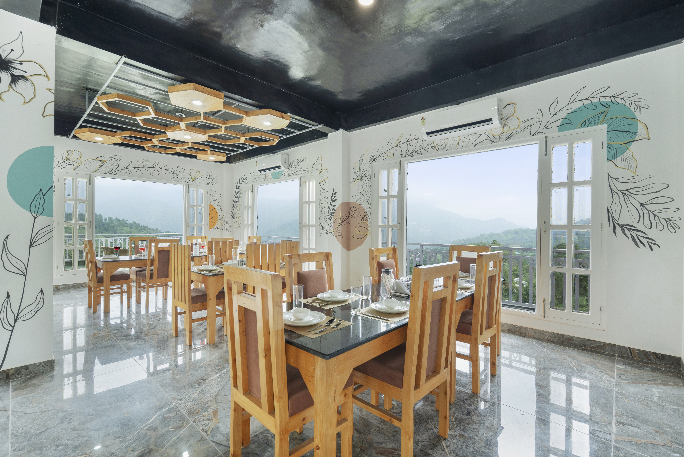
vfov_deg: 70.5
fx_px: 323
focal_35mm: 17
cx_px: 342
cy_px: 228
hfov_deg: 93.3
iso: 400
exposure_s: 1/30
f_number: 6.3
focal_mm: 17
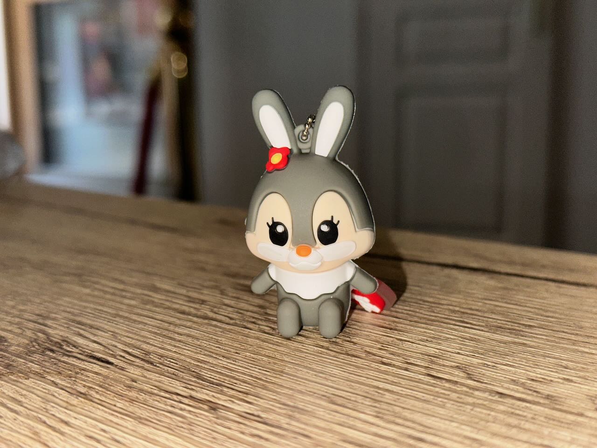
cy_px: 224
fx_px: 828
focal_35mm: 48
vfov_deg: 30.3
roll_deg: +1.0
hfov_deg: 39.7
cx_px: 298
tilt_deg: -10.3
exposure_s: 1/612
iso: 40
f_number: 1.78
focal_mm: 6.86
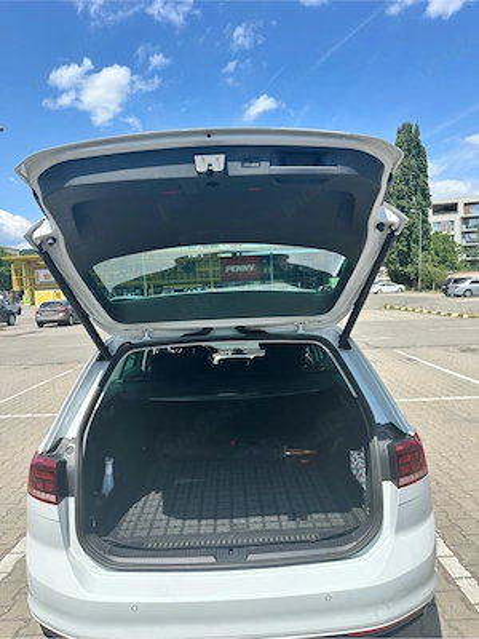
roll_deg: +2.0
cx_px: 240
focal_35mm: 24
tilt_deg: -3.0
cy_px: 320
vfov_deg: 71.6
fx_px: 443
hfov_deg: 56.8
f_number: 1.78
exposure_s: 1/3597
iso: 80
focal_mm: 6.86
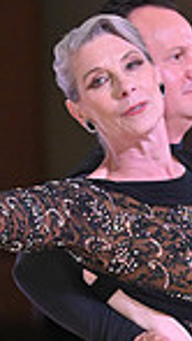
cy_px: 473
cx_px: 87
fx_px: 6525
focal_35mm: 723
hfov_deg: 1.7
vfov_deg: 3.0
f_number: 5
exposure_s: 1/400
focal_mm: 175
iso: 3200
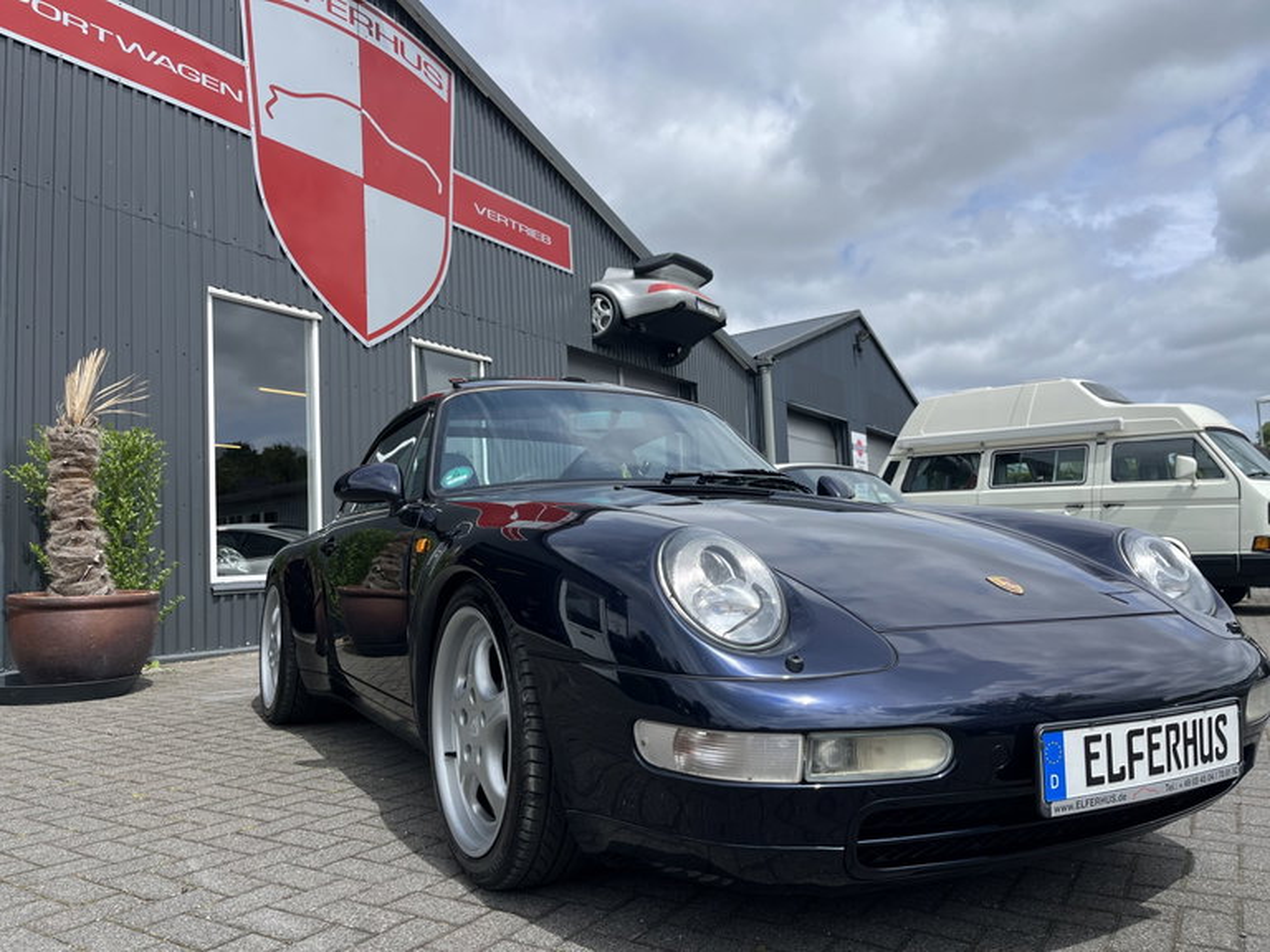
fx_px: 954
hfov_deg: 67.3
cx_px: 635
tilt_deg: +5.8
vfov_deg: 53.1
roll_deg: +4.0
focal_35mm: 26
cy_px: 476
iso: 50
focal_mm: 5.1
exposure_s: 1/3876
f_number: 1.6
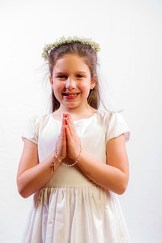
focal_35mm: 70
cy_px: 122
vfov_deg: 28.9
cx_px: 81
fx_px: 474
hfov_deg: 19.4
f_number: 7.1
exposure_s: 1/160
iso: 100
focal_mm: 70
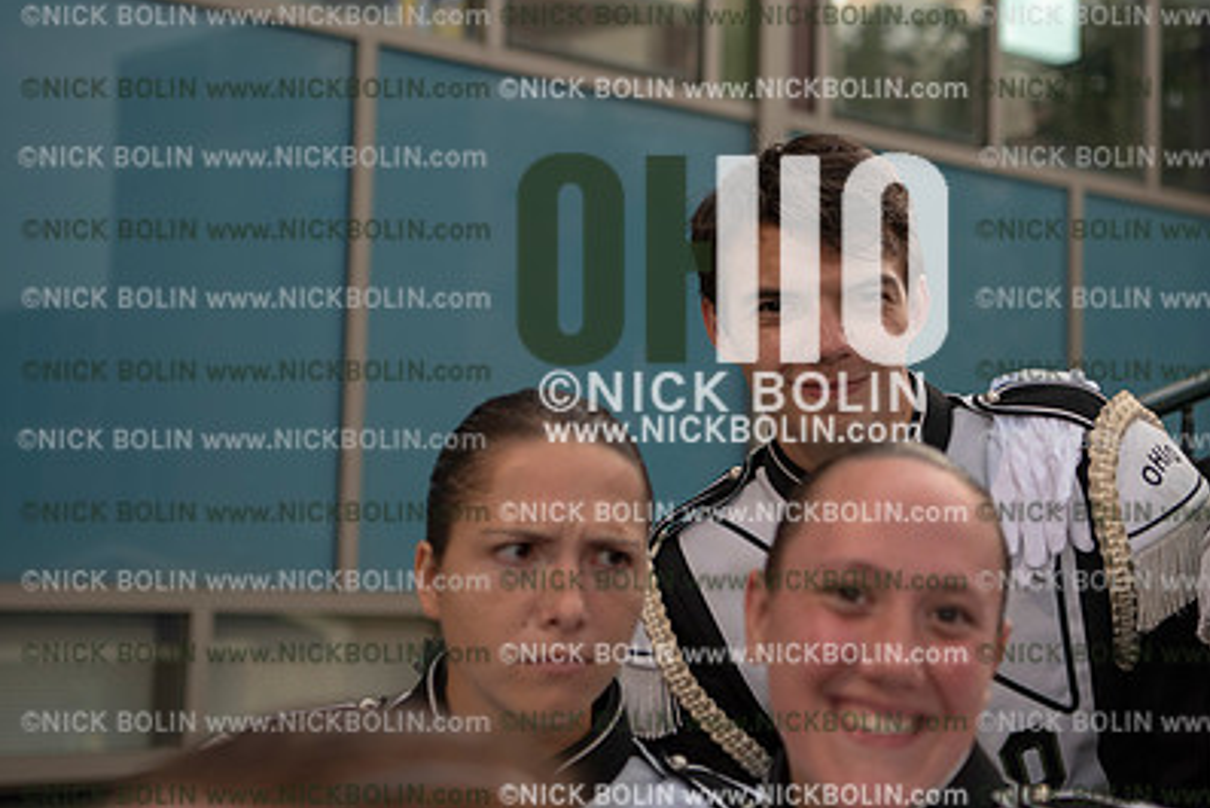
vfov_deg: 17.9
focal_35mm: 76
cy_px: 300
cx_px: 731
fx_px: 2555
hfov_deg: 26.6
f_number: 3.2
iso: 800
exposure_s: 1/125
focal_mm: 52
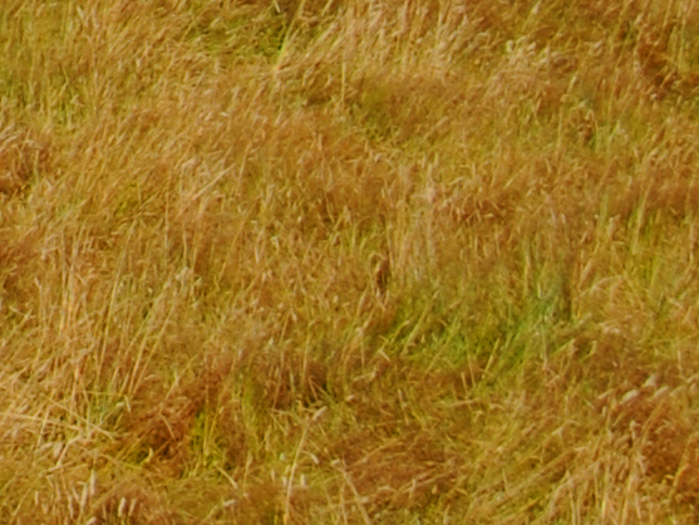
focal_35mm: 321
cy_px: -804
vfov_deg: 4.5
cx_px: -1481
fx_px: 6483
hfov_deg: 5.7
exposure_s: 1/250
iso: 100
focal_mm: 32
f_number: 8
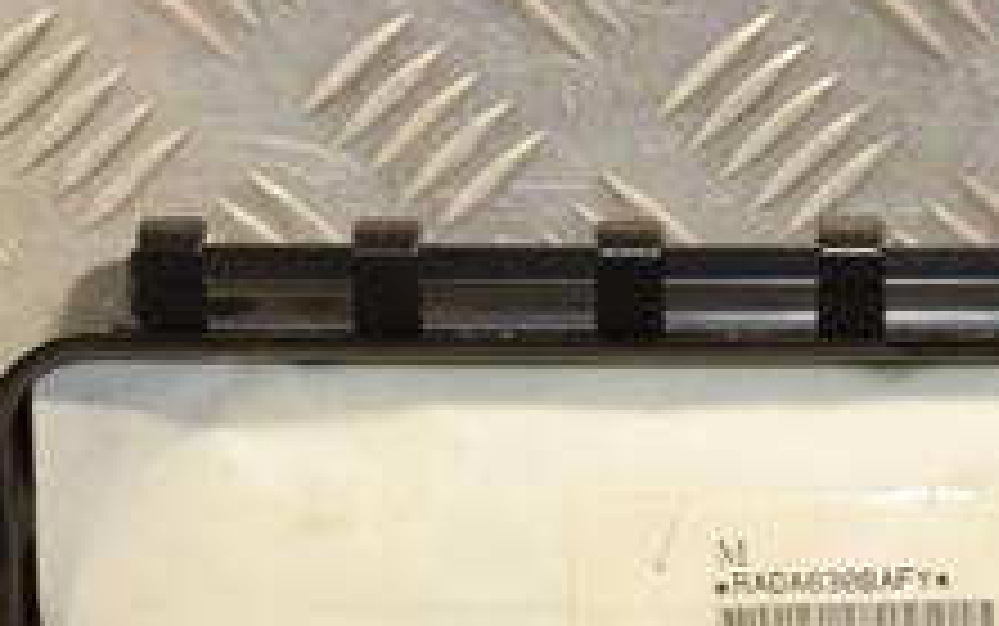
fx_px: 5857
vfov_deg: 6.1
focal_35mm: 215
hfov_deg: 9.7
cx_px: 832
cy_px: 667
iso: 800
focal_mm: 52
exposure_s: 1/200
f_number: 7.1
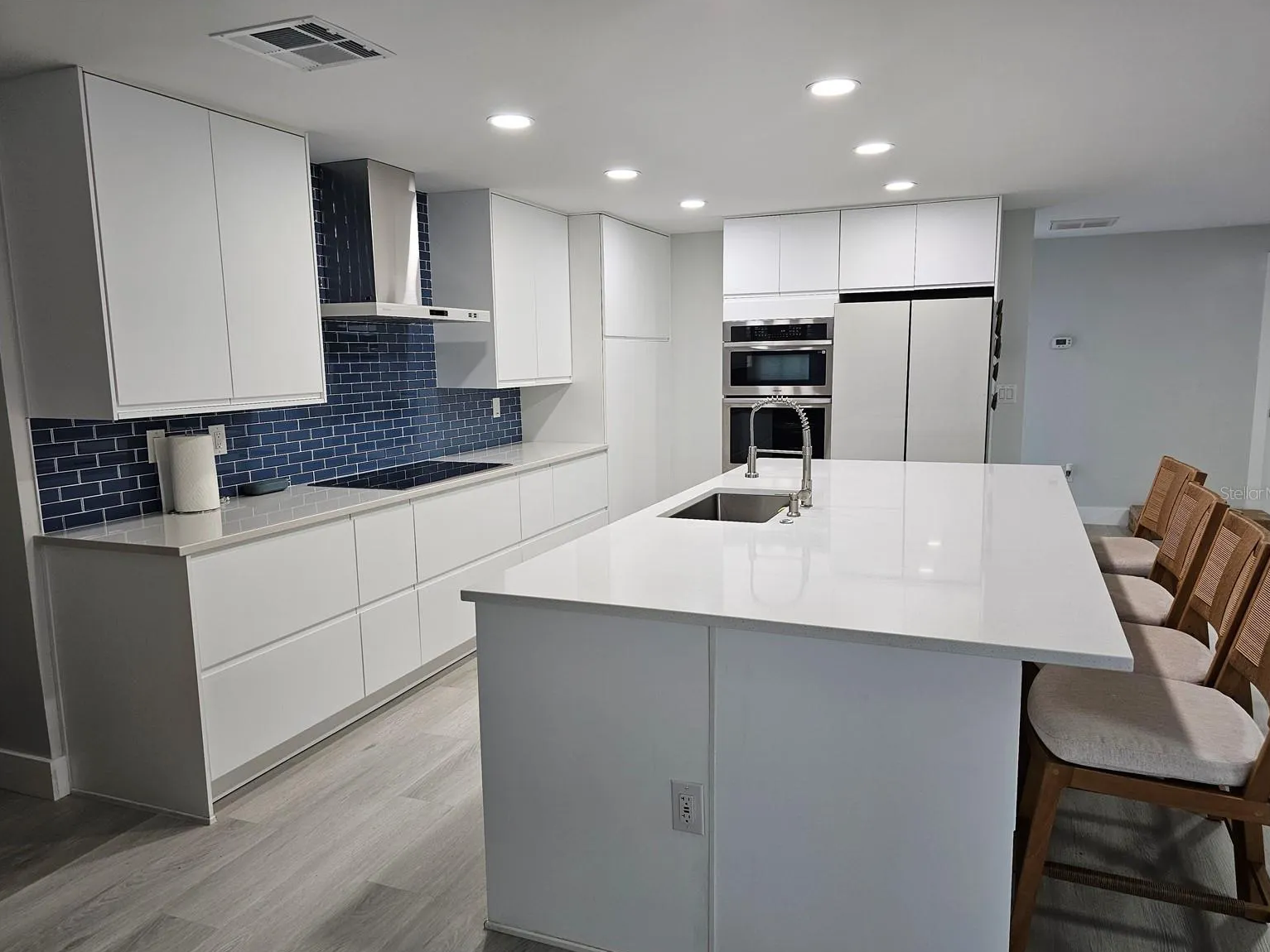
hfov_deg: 71.6
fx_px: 881
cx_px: 635
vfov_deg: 56.8
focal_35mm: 24
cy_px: 493
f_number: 1.7
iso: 160
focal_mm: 6.3
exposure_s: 1/120
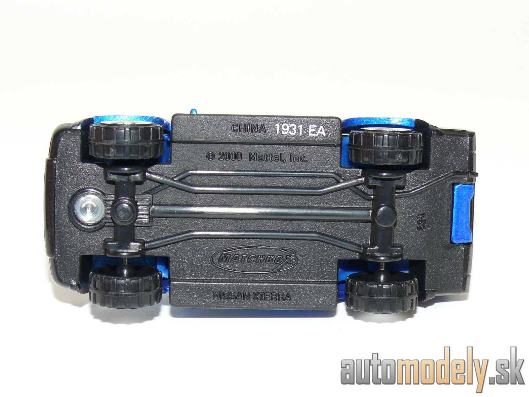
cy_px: 198
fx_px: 1452
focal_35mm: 95
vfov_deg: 15.6
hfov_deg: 20.7
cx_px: 264
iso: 100
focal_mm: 12.9
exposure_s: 1/30
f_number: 4
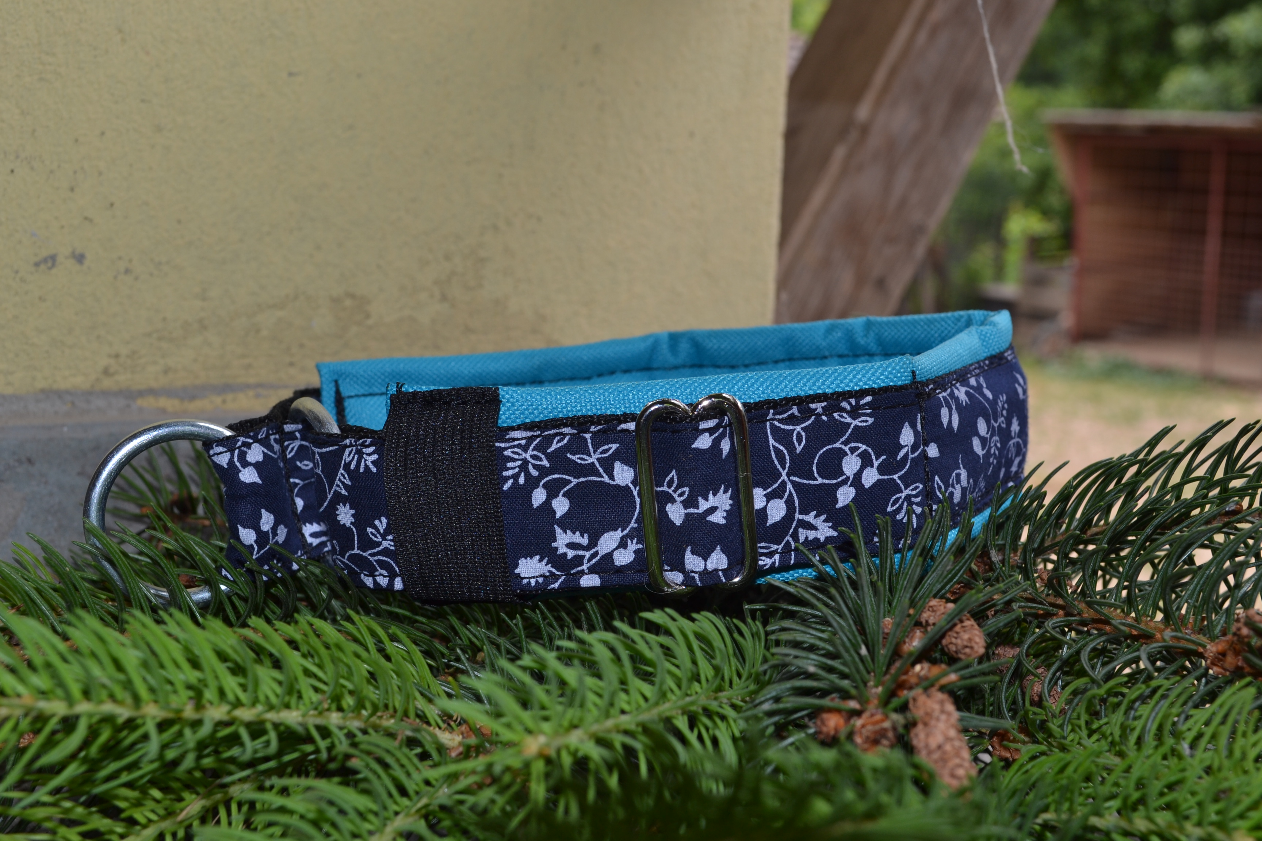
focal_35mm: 45
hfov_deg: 43.6
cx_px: 631
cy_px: 420
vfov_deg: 29.9
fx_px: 1577
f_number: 8
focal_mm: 30
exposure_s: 1/60
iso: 100
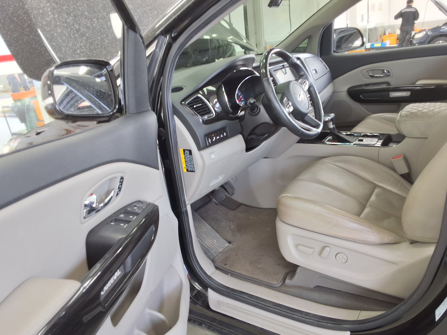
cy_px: 168
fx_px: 362
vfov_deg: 49.7
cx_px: 224
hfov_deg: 63.4
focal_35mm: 28
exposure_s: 1/60
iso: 40
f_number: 1.9
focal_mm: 2.91
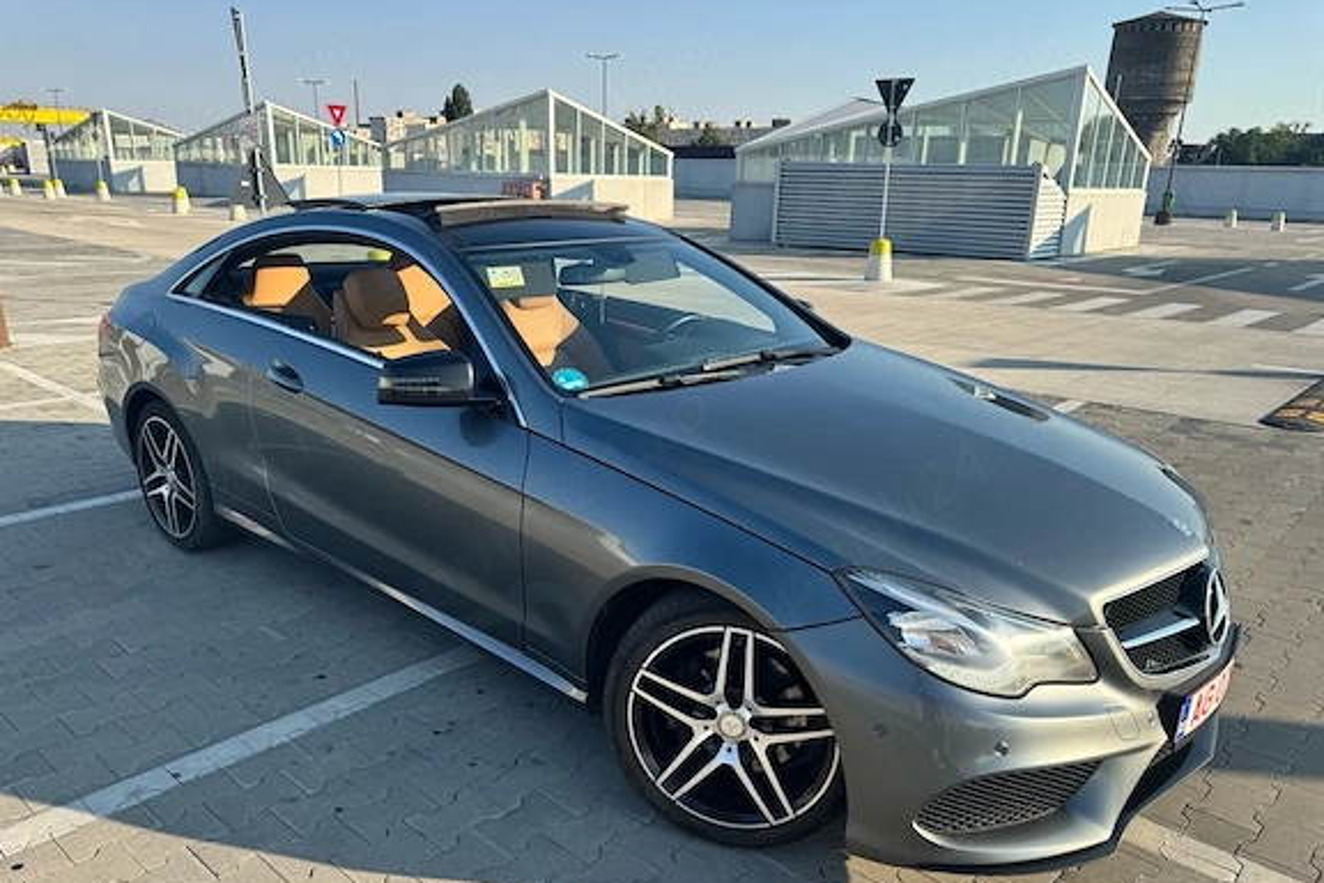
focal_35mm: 26
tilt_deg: -19.2
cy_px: 513
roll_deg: -1.4
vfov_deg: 49.4
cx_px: 653
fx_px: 956
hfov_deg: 69.4
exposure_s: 1/1923
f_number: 1.78
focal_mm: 6.76
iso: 80
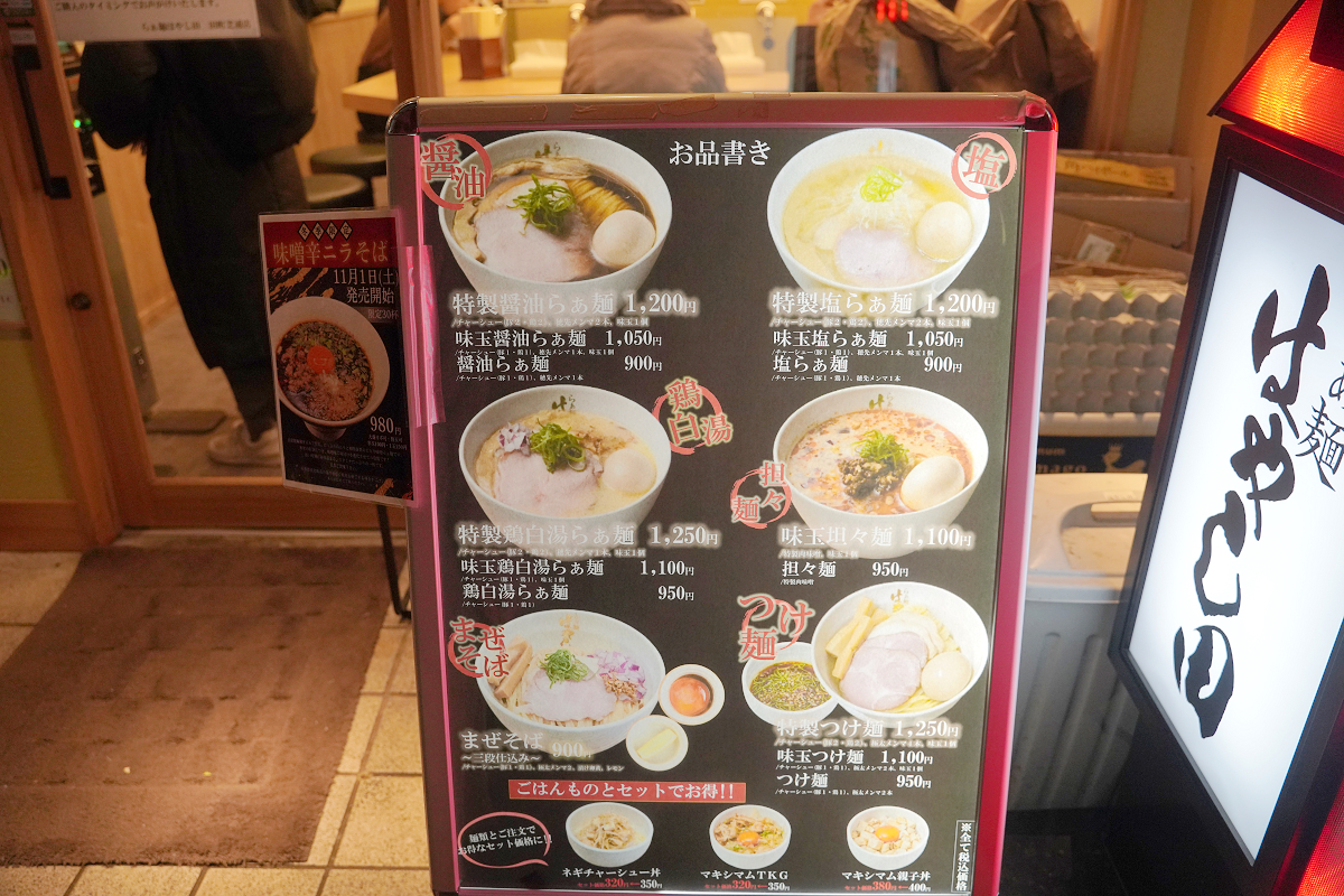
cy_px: 448
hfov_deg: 65.5
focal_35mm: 28
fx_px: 1045
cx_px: 672
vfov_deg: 46.4
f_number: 4
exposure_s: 1/160
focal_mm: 28
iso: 2000
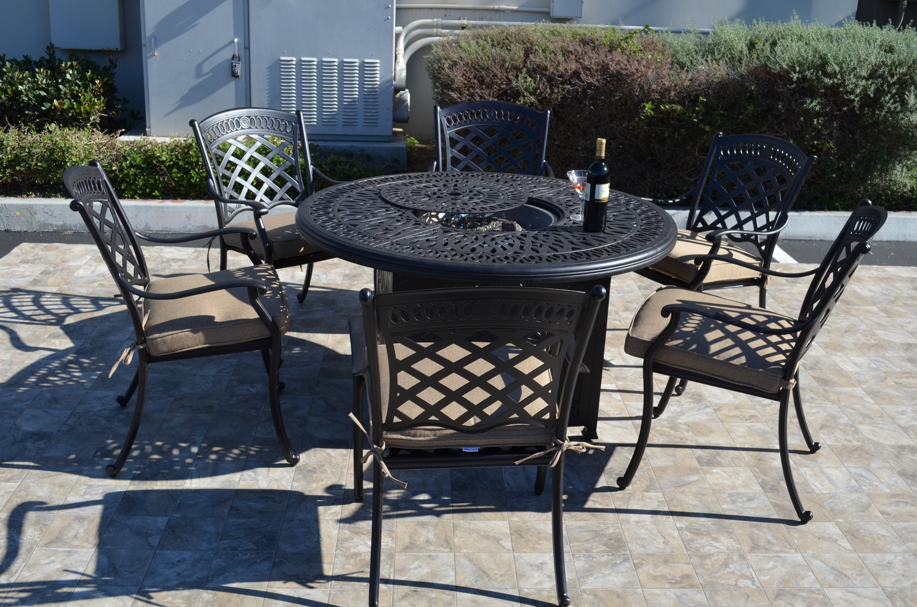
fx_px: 991
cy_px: 304
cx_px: 458
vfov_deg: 34.1
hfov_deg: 49.6
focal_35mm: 39
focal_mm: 26
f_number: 8
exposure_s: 1/250
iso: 140
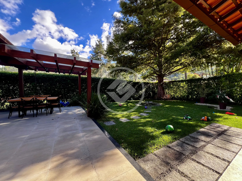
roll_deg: -0.2
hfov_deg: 106.2
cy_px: 90
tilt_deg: -1.1
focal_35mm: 13
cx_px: 121
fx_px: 91
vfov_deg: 89.9
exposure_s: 1/196
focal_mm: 1.57
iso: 32
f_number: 1.8
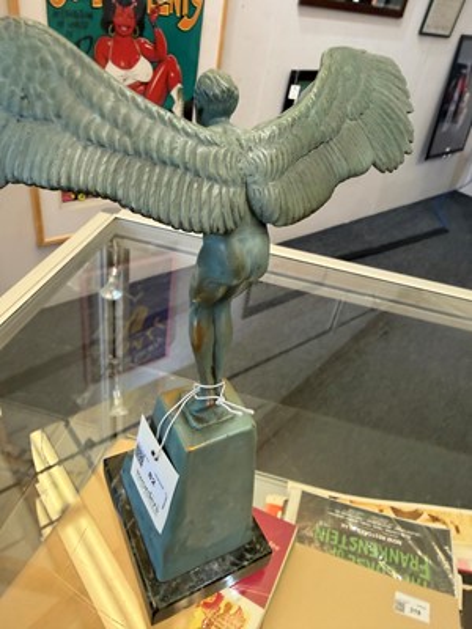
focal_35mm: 24
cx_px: 236
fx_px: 436
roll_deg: -9.5
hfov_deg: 56.8
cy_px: 314
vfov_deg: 71.6
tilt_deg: -34.5
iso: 250
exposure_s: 1/50
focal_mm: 2.22
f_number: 2.2
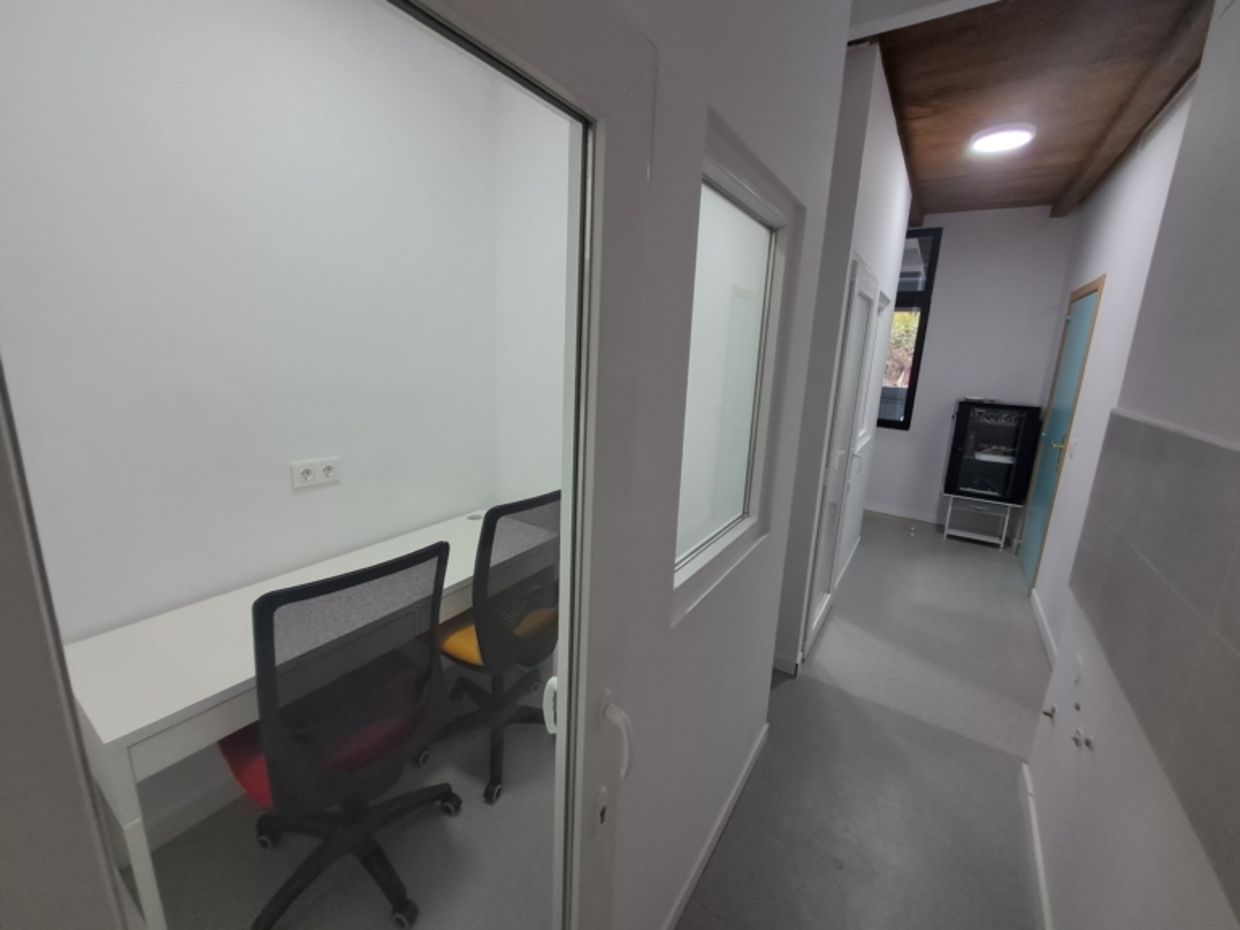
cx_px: 620
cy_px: 465
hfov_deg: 106.2
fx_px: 466
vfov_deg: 89.9
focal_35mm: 13
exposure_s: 1/50
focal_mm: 1.13
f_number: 2.2
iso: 160
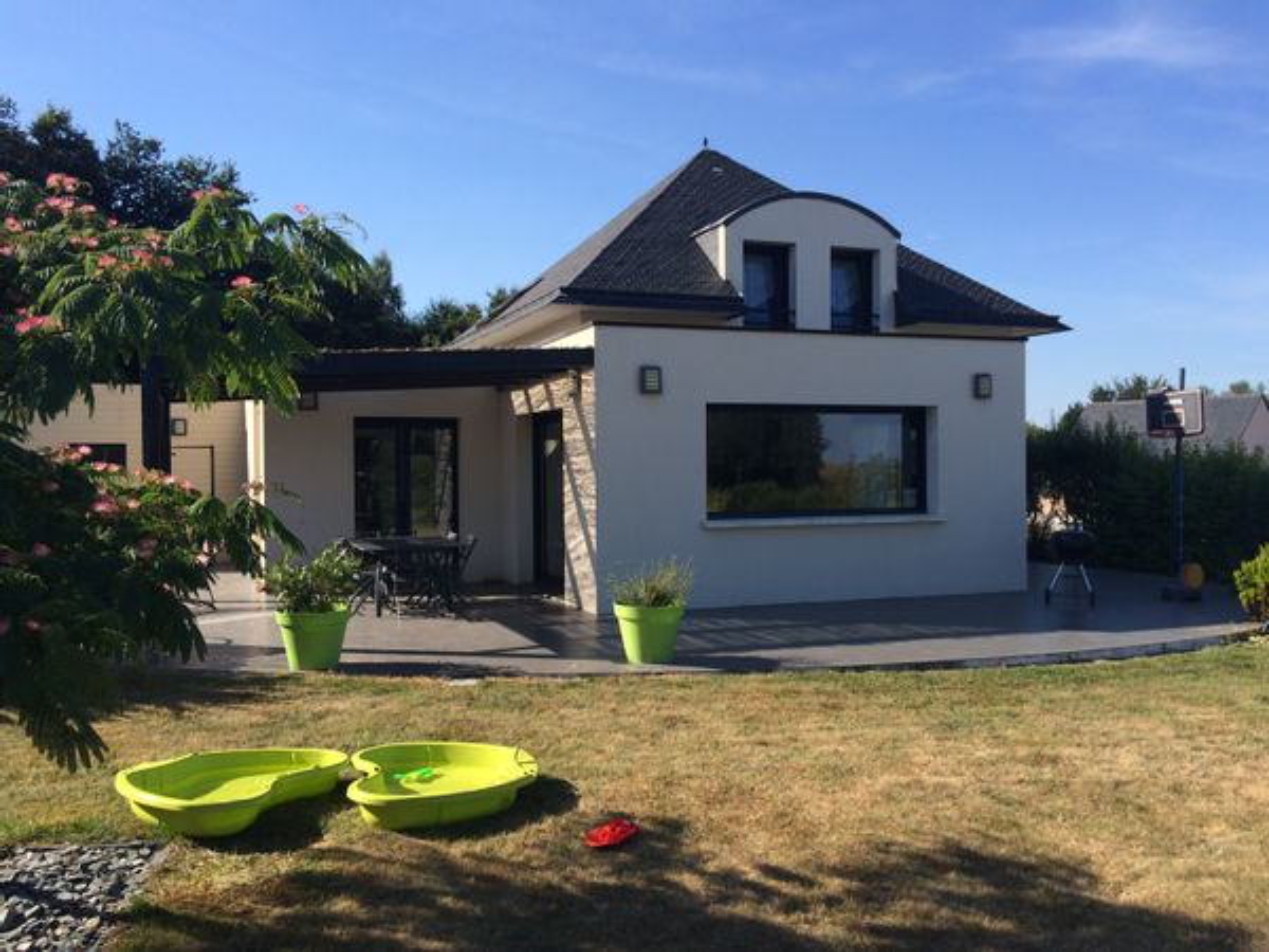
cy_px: 476
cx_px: 634
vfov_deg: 48.2
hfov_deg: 61.7
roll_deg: +1.9
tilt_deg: -0.6
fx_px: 1063
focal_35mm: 29
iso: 32
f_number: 2.2
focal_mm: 4.15
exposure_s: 1/1466
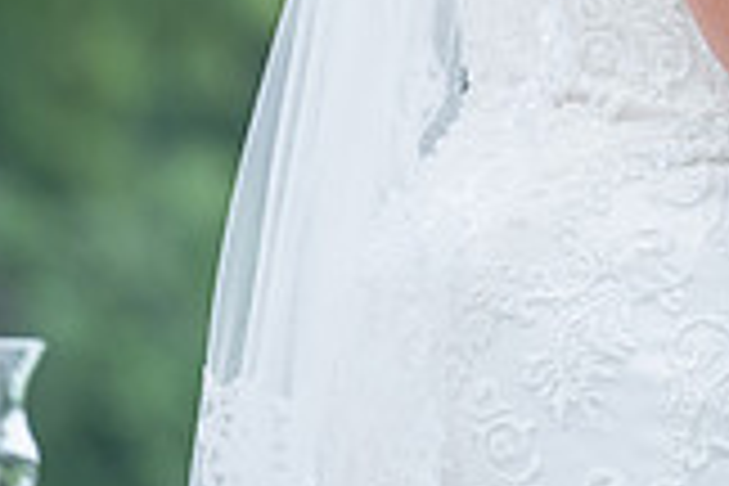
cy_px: -394
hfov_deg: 2.7
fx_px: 15632
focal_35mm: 772
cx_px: 1353
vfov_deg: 1.8
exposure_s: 1/200
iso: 160
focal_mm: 198
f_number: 4
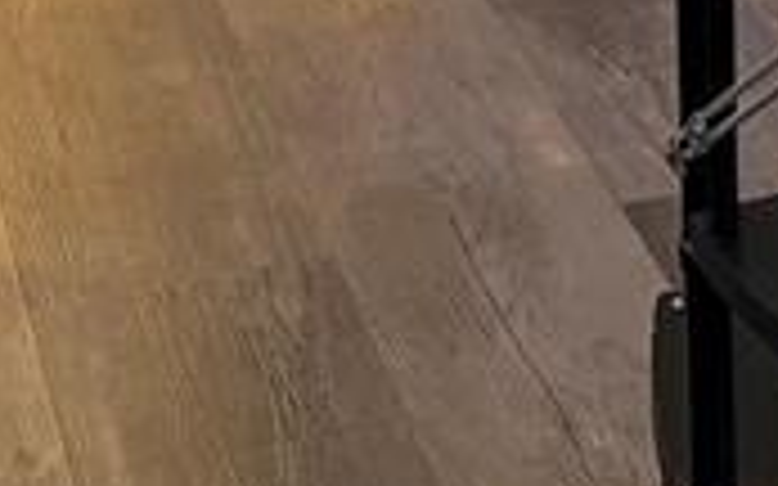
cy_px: -1107
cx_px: 845
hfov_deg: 13.6
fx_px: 3201
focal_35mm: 151
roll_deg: -0.7
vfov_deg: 7.4
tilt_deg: -4.5
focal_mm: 6.76
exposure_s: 1/60
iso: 250
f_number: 1.78
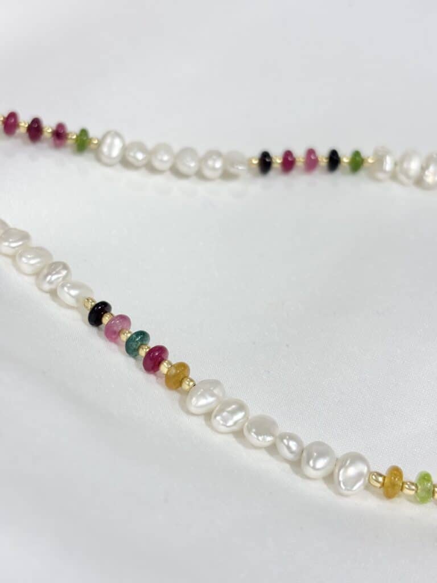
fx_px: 875
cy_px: 292
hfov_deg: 28.0
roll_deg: +4.9
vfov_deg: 36.8
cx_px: 218
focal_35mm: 52
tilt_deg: -39.1
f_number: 1.6
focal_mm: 5.96
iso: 32
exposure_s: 1/241
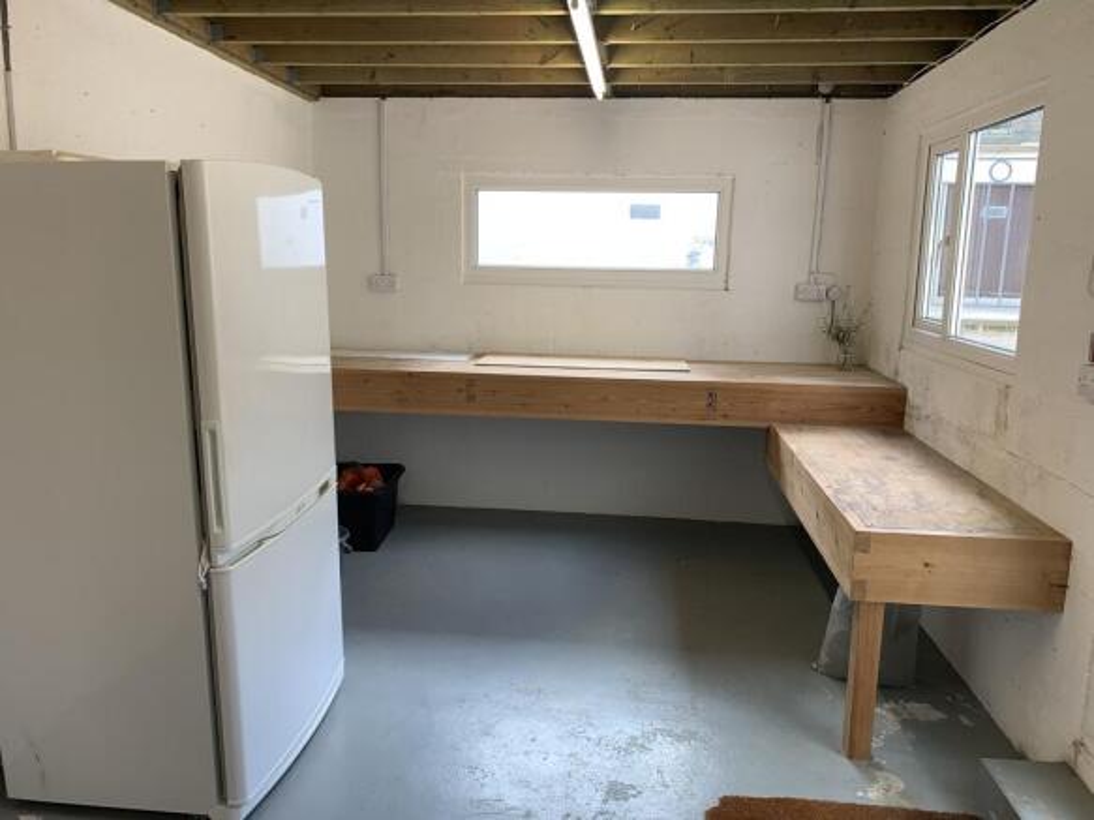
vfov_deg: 53.0
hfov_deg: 67.3
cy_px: 410
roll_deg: -1.4
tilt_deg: -10.7
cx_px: 547
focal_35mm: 26
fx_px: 822
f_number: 1.8
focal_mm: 4.25
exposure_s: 1/100
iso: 50
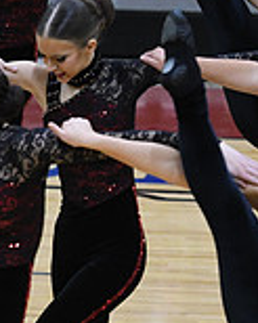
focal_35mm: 647
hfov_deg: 2.4
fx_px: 6182
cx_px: -348
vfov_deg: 3.0
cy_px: 223
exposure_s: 1/400
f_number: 2.8
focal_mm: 122
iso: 3200
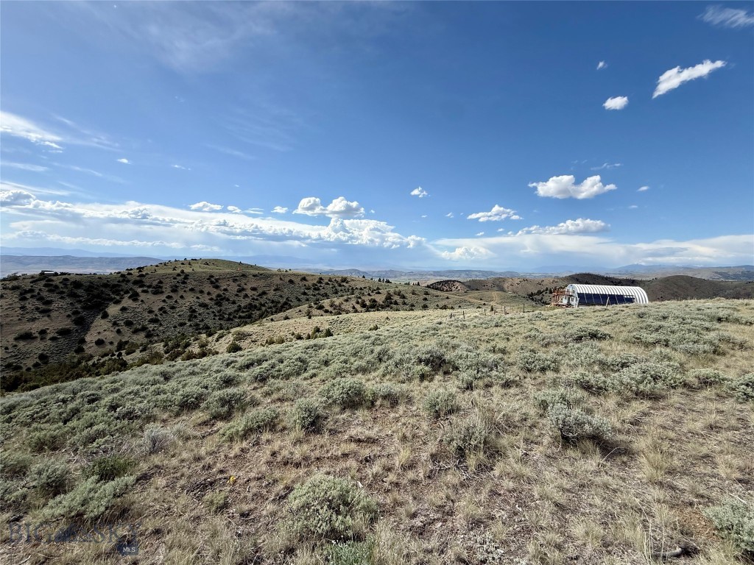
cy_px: 282
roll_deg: -2.1
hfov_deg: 102.1
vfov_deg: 85.7
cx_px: 377
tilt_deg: -4.0
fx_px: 305
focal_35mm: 14
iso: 50
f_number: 2.2
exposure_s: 1/2976
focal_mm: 2.22
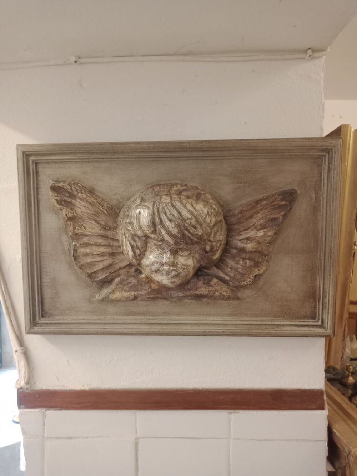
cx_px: 178
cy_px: 238
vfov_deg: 65.3
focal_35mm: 27
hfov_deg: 51.4
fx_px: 371
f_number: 2
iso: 859
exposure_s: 1/33.3
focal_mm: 3.54
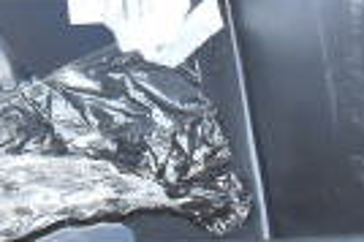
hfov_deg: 15.4
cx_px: -179
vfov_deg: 10.4
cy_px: -216
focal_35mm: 123
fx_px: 1242
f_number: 7.1
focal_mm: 18
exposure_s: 1/200
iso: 1600
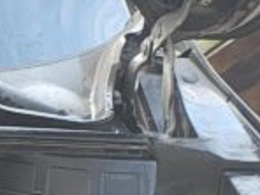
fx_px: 1299
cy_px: 404
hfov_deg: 9.5
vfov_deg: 8.1
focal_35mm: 173
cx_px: -462
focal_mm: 5.89
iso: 366
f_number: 1.4
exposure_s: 1/120
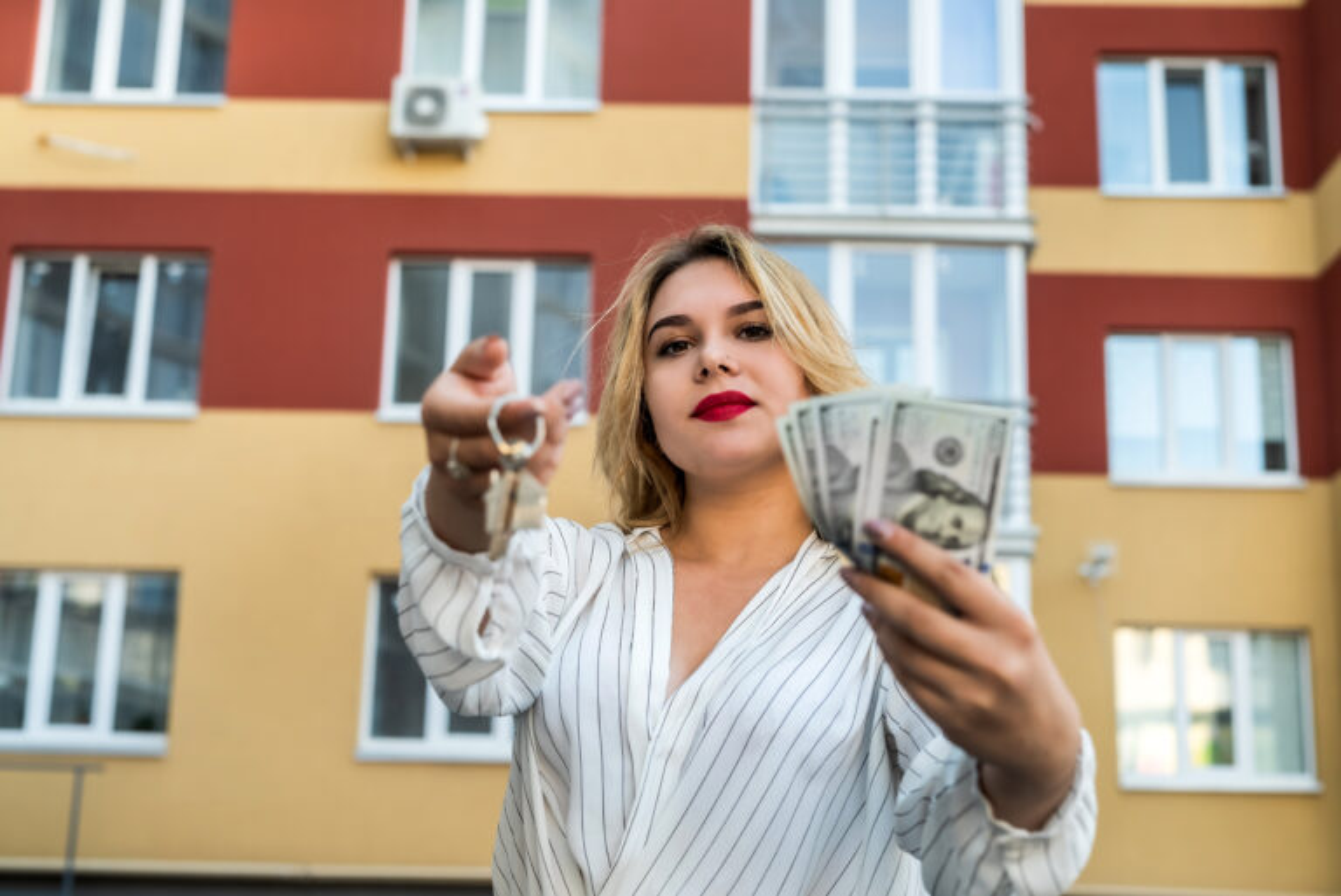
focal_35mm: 50
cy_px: 448
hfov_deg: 39.6
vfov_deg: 27.0
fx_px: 1863
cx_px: 670
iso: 400
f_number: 4
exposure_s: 1/320
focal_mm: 50
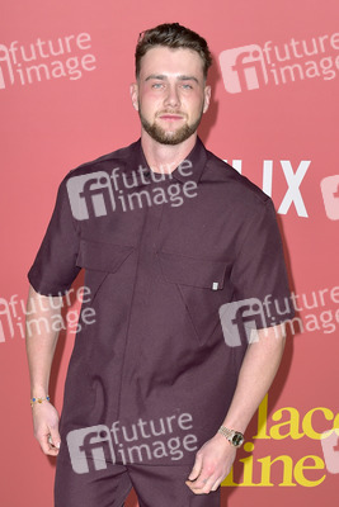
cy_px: 254
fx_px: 677
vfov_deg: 41.1
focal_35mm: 48
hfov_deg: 28.1
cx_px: 170
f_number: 6.3
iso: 400
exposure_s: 1/250
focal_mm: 48
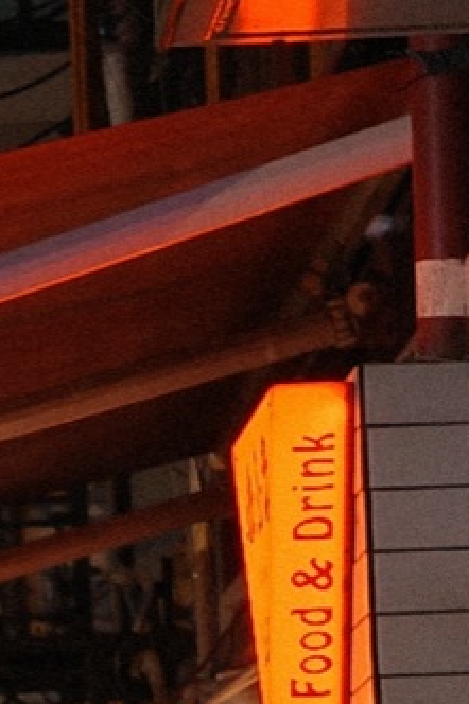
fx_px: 3775
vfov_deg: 10.2
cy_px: 1202
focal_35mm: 193
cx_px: -35
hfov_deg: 7.1
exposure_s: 1/13
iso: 320
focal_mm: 26
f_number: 3.5
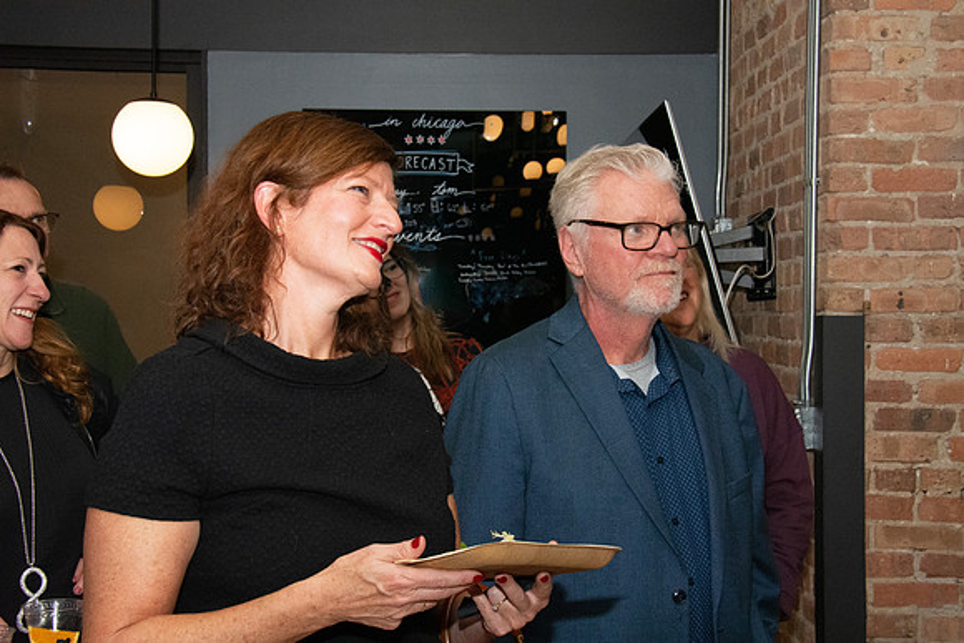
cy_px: 322
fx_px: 1607
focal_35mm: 60
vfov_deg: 22.6
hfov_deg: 33.4
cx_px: 482
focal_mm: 40
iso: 5000
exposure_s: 1/160
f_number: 10
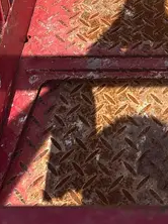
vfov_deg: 19.8
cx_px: 160
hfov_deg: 16.8
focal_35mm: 86
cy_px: -111
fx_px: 558
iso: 50
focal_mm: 5.7
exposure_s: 1/4444
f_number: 1.5
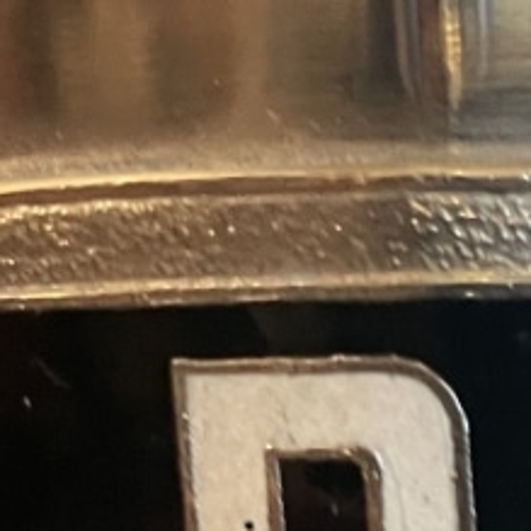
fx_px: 2204
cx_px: 763
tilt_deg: -2.9
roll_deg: +1.1
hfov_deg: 13.1
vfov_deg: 13.2
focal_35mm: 127
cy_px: 712
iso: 400
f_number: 1.6
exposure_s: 1/33
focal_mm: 4.2
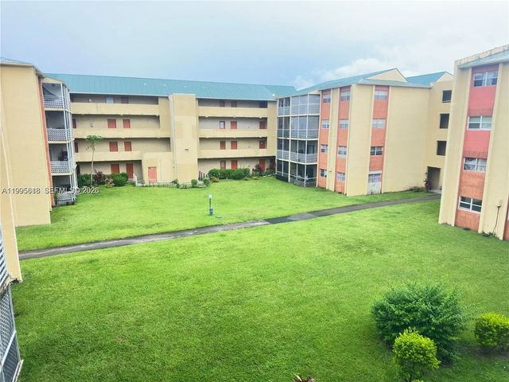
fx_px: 353
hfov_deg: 71.6
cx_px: 254
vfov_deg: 56.8
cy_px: 191
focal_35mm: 24
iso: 80
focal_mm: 6.86
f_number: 1.78
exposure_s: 1/342
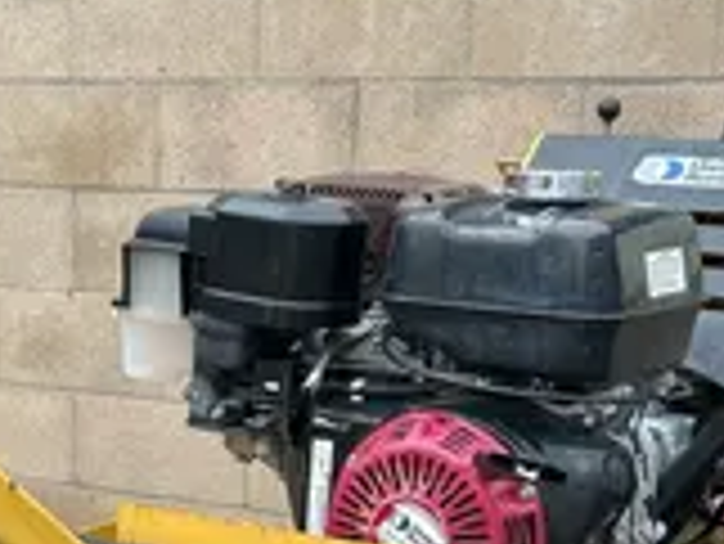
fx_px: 1863
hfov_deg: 21.0
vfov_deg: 16.0
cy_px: 645
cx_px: -49
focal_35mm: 89
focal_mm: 5.7
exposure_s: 1/894
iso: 50
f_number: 1.5
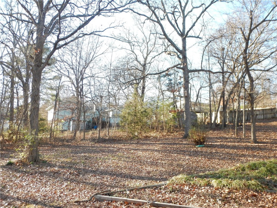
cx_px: 138
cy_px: 104
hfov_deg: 58.4
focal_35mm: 31
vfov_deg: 45.4
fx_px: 248
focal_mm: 5.6
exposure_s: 1/250
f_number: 4.2
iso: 400
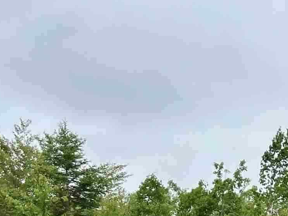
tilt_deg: -3.2
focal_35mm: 107
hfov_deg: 16.1
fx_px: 891
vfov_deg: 12.7
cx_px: 483
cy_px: 381
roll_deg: +0.7
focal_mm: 5.1
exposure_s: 1/1957
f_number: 1.6
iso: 50
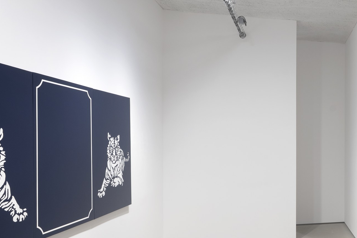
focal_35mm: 38
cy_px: 150
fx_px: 377
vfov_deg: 34.9
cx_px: 389
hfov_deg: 41.0
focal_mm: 14
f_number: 11
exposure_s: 1
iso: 64
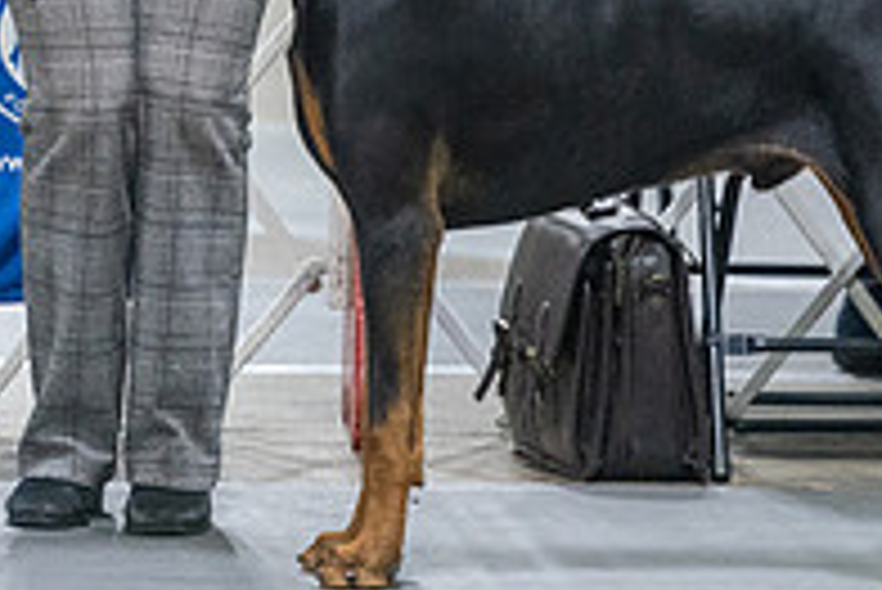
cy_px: -223
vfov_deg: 2.4
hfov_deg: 3.5
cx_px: 266
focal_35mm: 585
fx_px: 14343
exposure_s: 1/320
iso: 6400
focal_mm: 198
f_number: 2.8
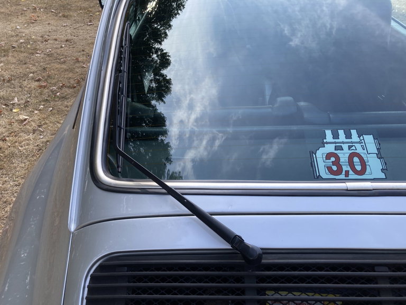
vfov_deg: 49.7
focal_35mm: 28
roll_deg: +1.0
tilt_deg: -36.2
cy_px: 152
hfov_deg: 63.4
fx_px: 328
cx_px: 203
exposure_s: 1/527
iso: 20
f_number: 1.8
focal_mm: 3.99
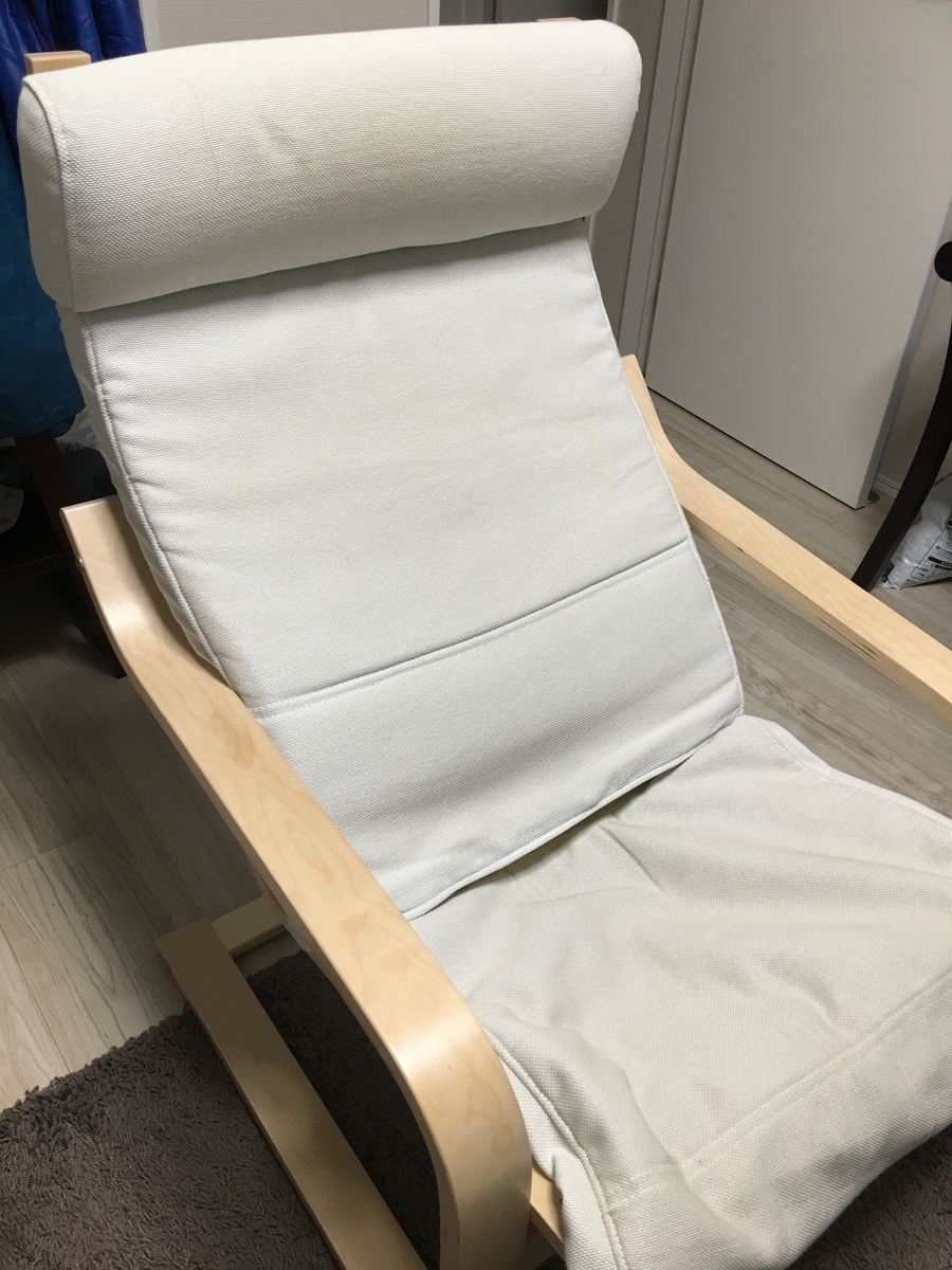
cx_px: 476
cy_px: 635
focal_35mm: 29
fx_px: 1063
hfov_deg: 48.2
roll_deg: -4.6
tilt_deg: -36.3
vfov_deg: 61.7
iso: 32
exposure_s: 1/15
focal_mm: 4.15
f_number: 2.2
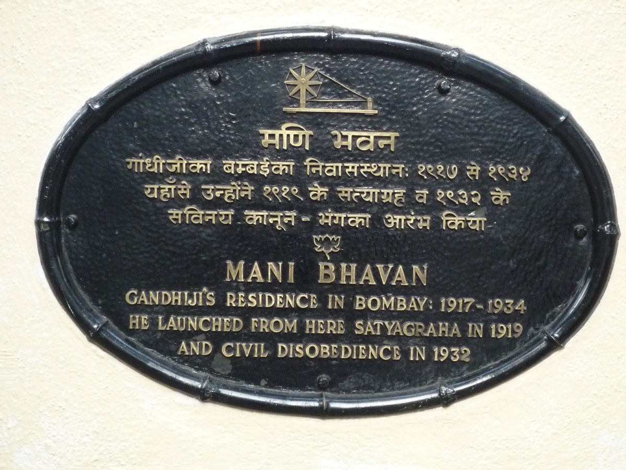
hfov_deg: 36.2
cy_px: 235
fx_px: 958
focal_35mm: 53
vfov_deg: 27.5
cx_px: 313
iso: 400
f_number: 4.3
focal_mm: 7.8
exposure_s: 1/40
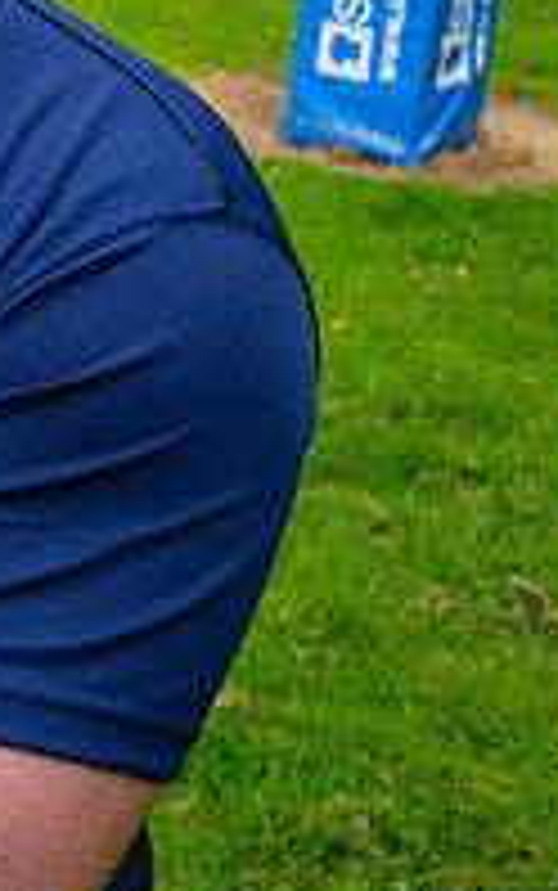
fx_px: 2187
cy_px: 137
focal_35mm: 90
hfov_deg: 12.3
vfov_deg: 22.6
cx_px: -666
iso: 200
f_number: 2.5
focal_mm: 14
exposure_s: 1/640
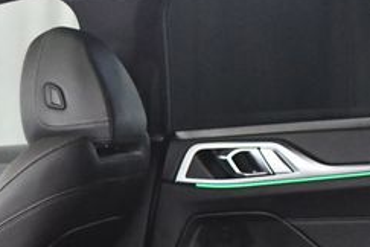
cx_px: -33
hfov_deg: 20.5
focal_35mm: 95
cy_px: 232
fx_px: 976
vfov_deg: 14.2
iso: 5000
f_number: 3.5
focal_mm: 18
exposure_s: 1/60
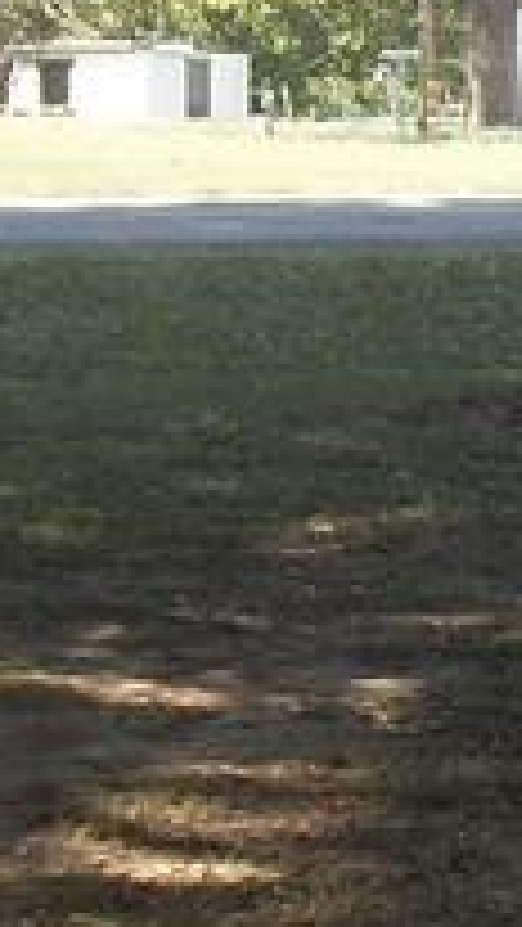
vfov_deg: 10.8
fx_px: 4917
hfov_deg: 5.9
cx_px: 1179
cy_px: 513
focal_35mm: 200
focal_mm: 6.3
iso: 80
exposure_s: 1/180
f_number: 2.8
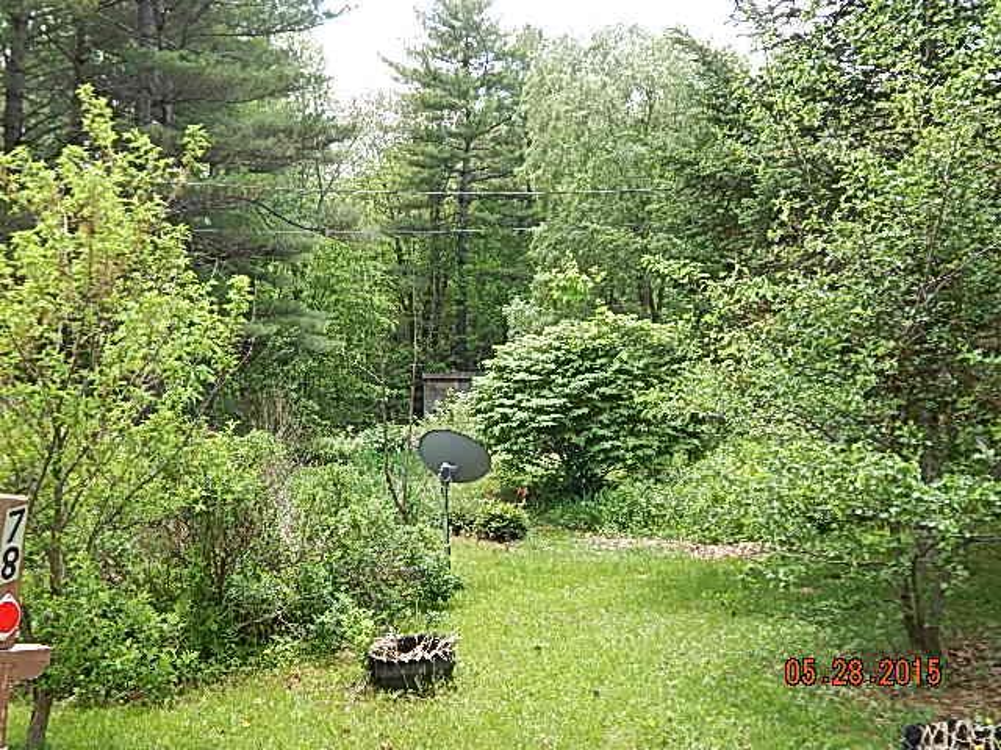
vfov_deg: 37.7
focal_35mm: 38
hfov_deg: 49.0
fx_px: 1099
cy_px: 375
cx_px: 500
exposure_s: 1/320
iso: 125
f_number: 3.4
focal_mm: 6.8
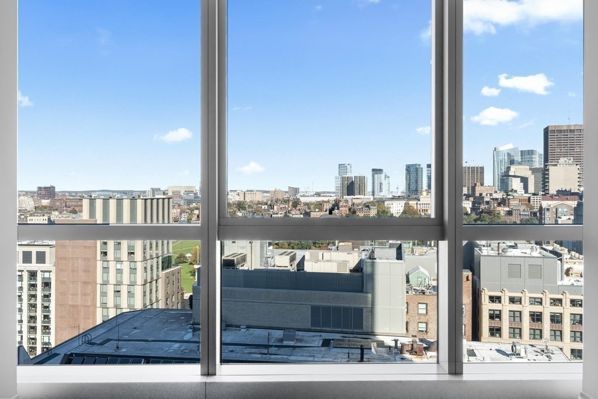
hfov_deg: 61.9
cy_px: 200
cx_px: 299
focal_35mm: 30
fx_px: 498
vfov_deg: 43.6
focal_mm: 30
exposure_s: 1/30
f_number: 11
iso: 320
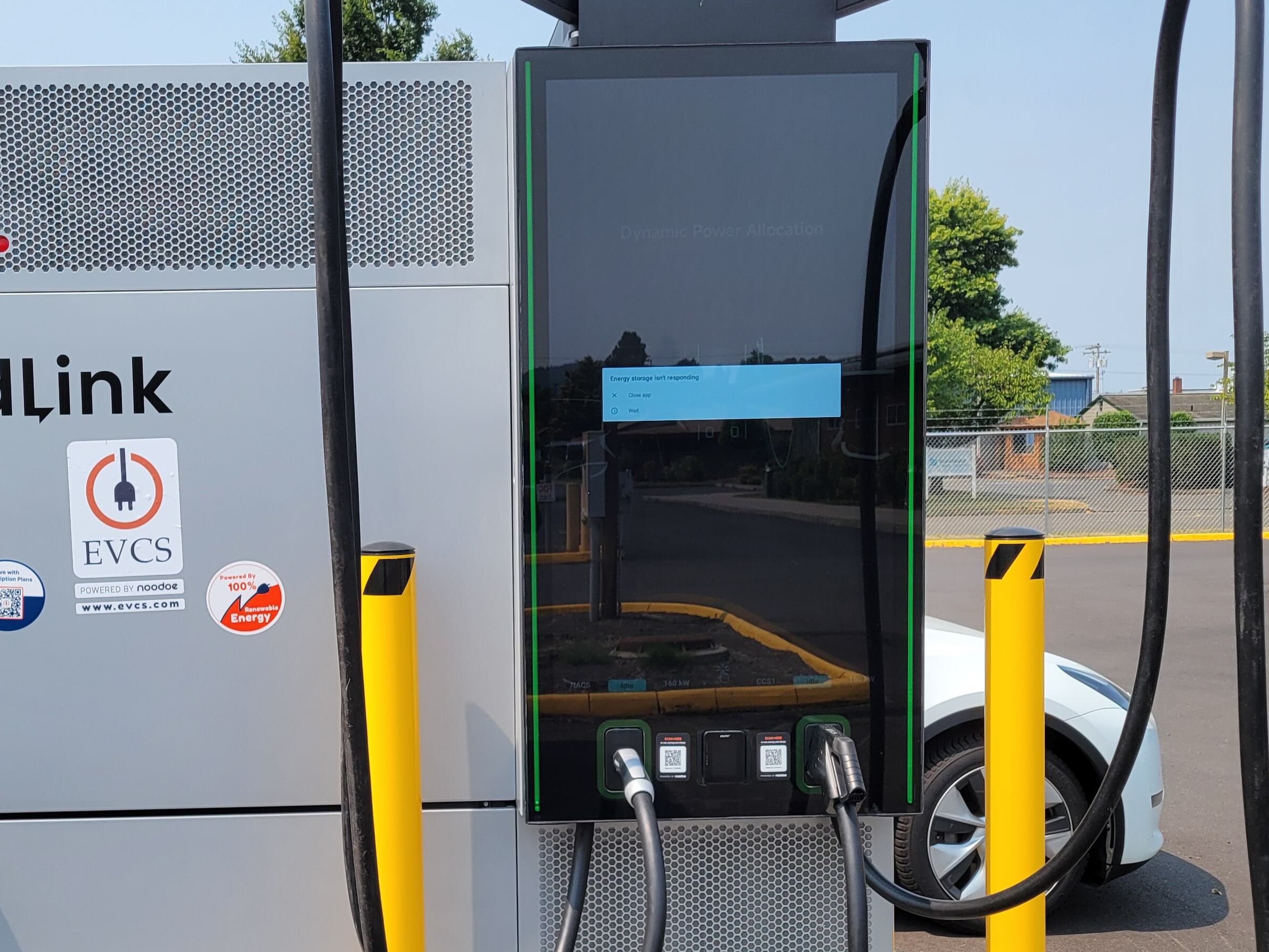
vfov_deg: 32.6
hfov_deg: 42.3
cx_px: 405
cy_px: 622
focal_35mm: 44
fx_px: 1613
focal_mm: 5.4
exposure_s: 1/1973
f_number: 1.8
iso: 40
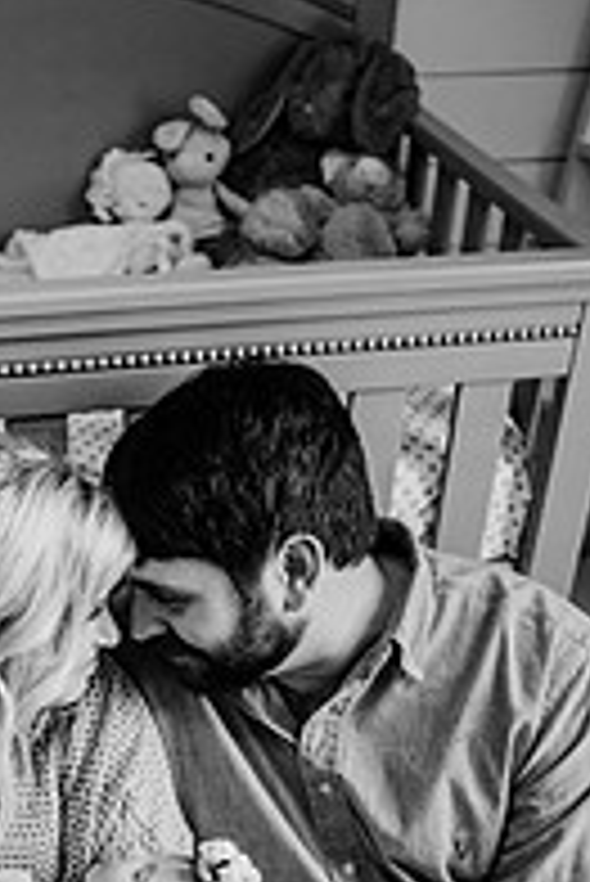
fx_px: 1350
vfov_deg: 35.4
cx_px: 144
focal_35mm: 55
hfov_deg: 24.4
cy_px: 670
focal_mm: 24
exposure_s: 1/320
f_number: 2
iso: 640
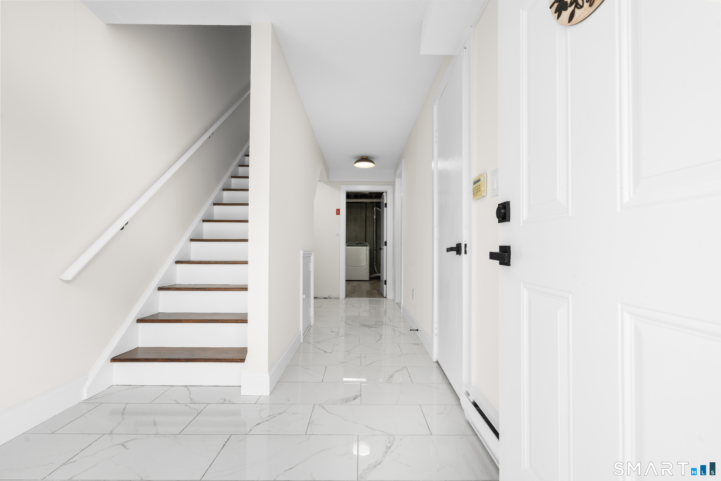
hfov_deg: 96.7
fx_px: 320
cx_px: 360
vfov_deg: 73.7
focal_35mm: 16
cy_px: 240
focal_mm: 16
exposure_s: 1/6
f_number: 9
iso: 200
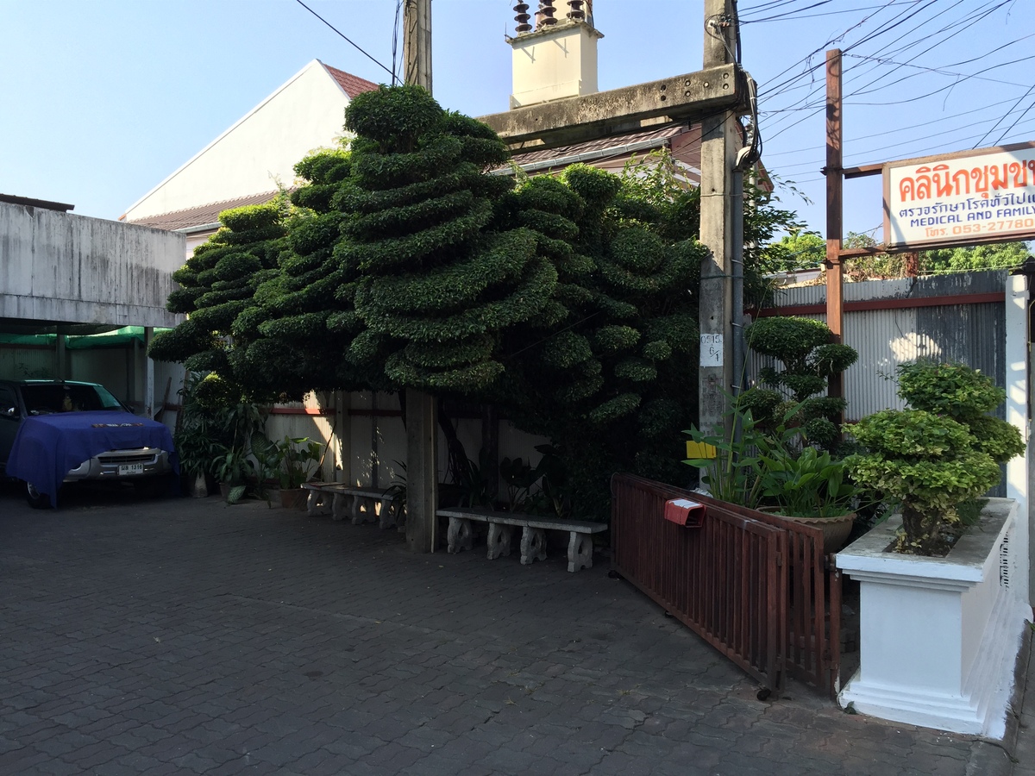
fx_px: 867
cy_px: 388
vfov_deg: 48.2
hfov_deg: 61.7
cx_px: 518
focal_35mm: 29
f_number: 2.2
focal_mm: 4.15
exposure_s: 1/746
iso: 32
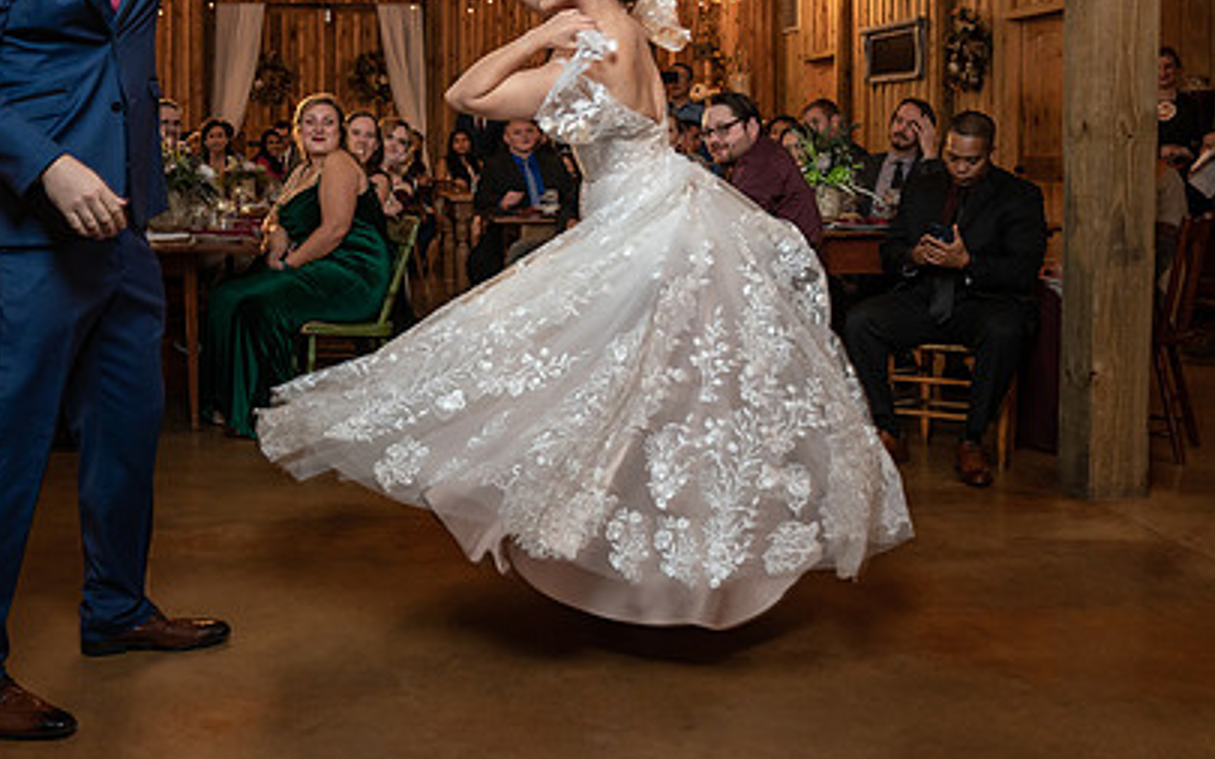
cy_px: 226
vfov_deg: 30.2
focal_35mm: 42
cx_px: 420
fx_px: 1391
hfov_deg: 46.6
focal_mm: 27
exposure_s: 1/100
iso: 2000
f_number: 4
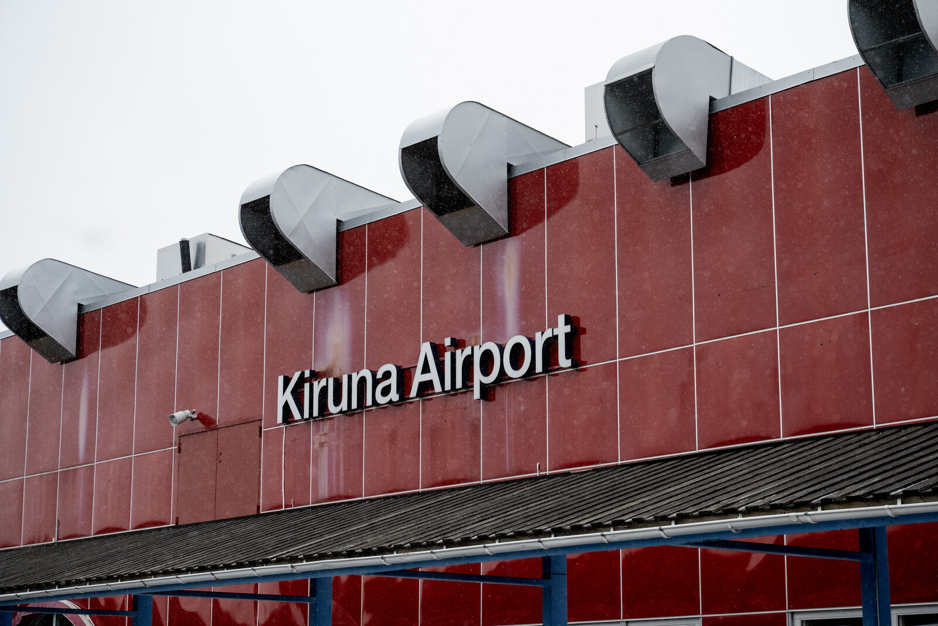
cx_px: 469
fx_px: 1824
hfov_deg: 28.8
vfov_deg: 19.5
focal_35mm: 70
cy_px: 313
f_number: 5
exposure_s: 1/3200
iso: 1600
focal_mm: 70
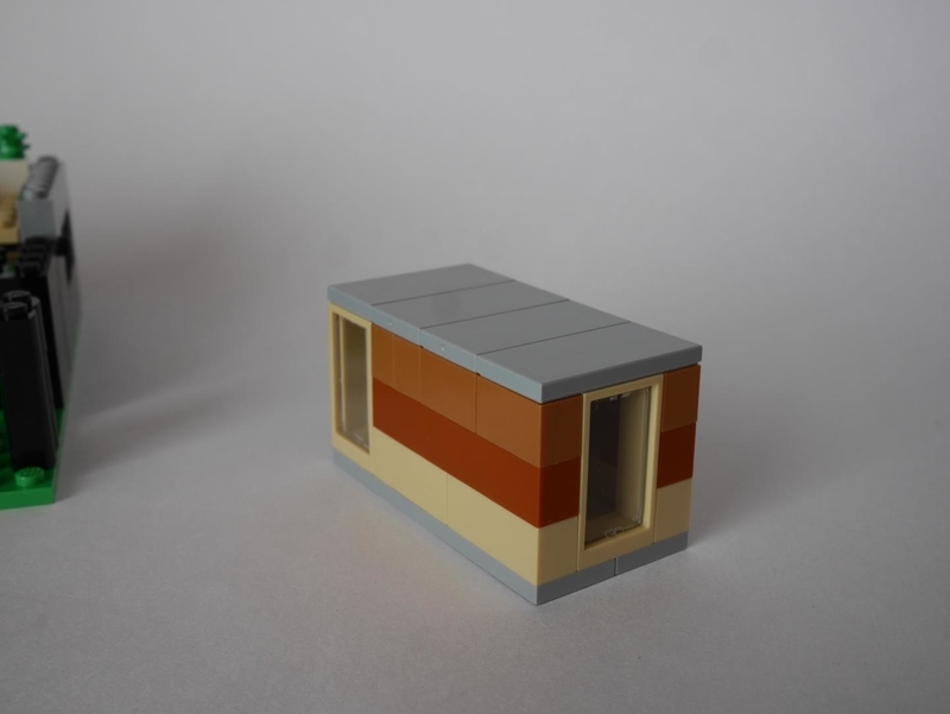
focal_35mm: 40
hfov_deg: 46.8
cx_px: 475
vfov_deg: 36.0
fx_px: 1098
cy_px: 357
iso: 250
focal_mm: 20
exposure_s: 1/60
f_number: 8
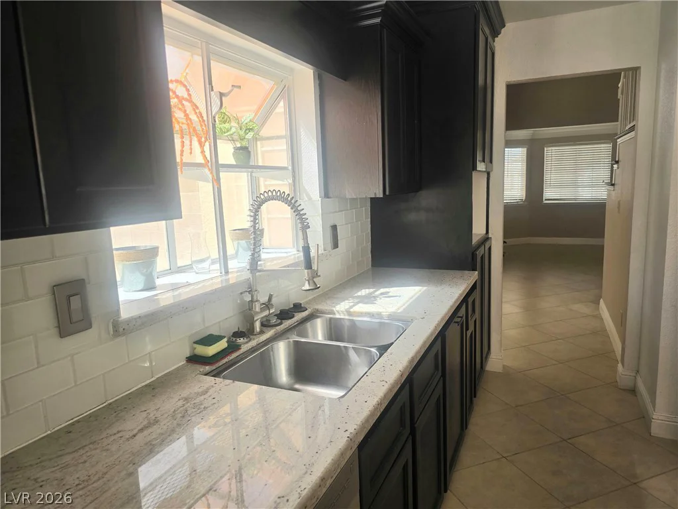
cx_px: 339
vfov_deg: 58.9
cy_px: 254
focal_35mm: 23
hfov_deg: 73.9
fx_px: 450
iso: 25
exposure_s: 1/182
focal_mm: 6.3
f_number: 1.7
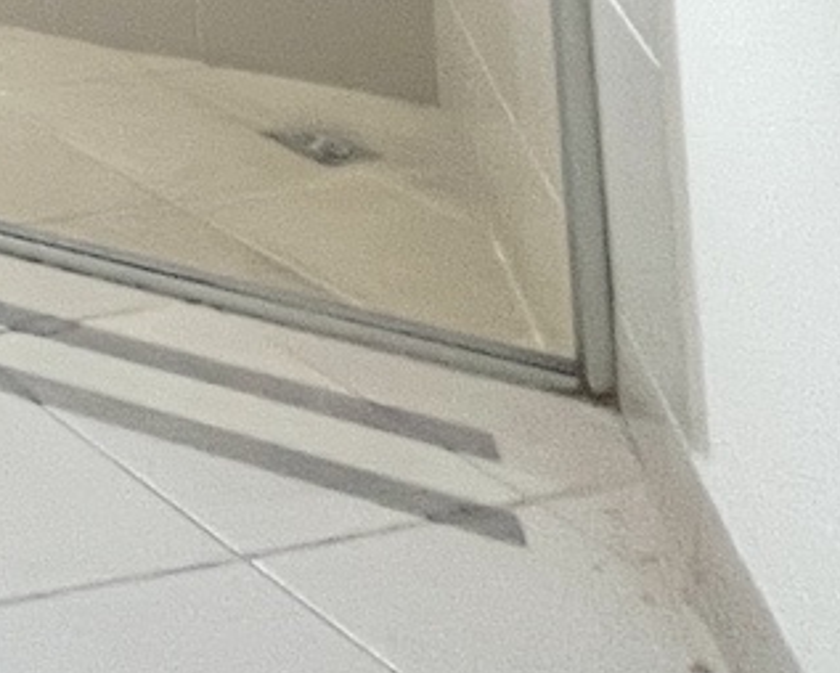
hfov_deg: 16.5
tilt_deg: +2.9
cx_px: -1052
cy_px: -790
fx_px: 1592
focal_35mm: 64
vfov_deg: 16.2
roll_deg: +0.4
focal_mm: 1.57
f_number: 1.8
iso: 200
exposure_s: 1/60
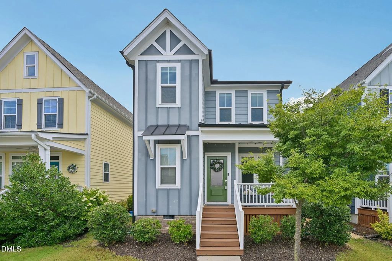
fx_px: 174
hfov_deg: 96.7
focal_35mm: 16
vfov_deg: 73.8
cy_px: 130
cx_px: 196
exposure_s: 1/200
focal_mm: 16
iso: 100
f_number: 8
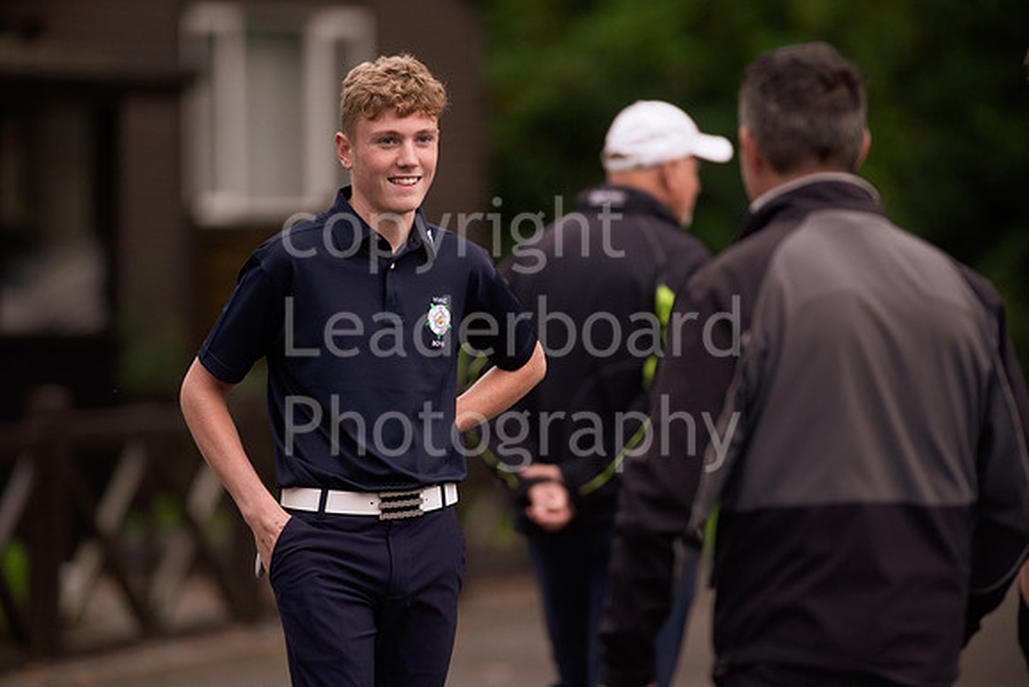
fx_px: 8577
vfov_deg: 4.6
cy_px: 344
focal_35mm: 300
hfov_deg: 6.9
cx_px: 514
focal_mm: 300
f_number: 4
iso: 1000
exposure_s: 1/1250
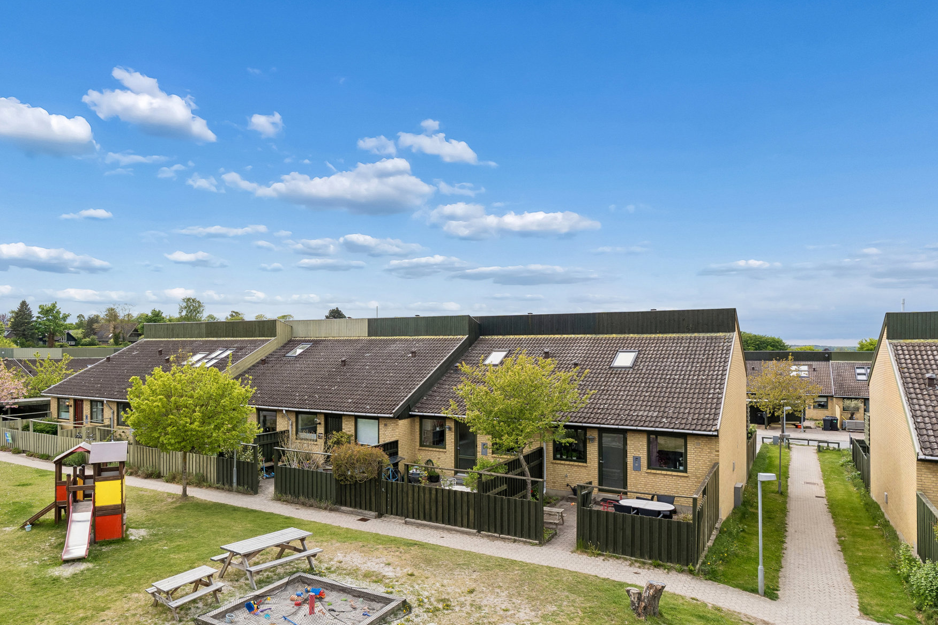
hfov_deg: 71.6
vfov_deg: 51.4
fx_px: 648
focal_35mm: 25
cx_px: 415
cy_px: 342
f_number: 8
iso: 200
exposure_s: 1/320
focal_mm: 14.5
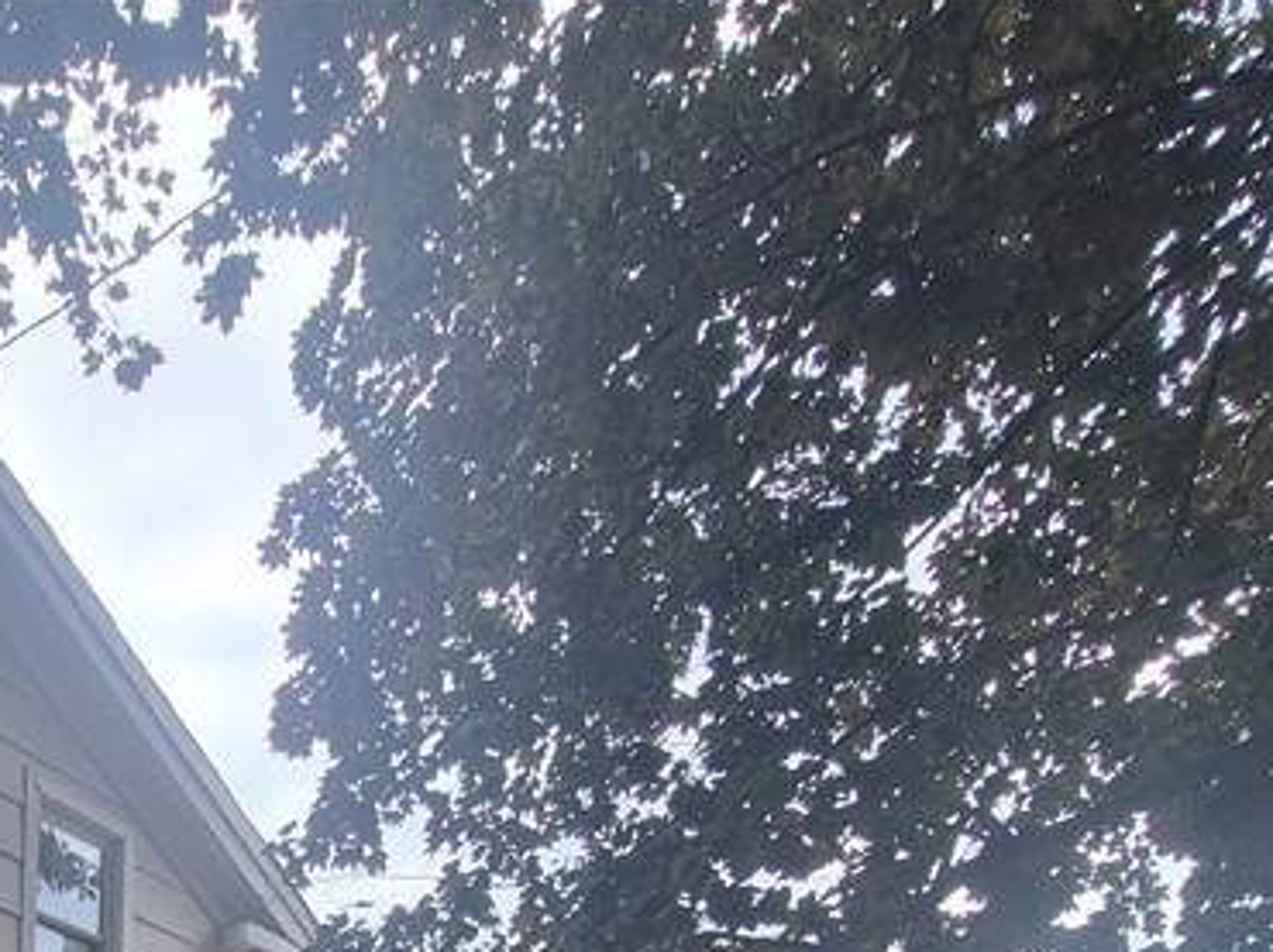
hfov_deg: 46.8
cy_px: 1303
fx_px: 1323
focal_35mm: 36
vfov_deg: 29.7
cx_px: 151
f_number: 2.2
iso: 40
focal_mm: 1.74
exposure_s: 1/131
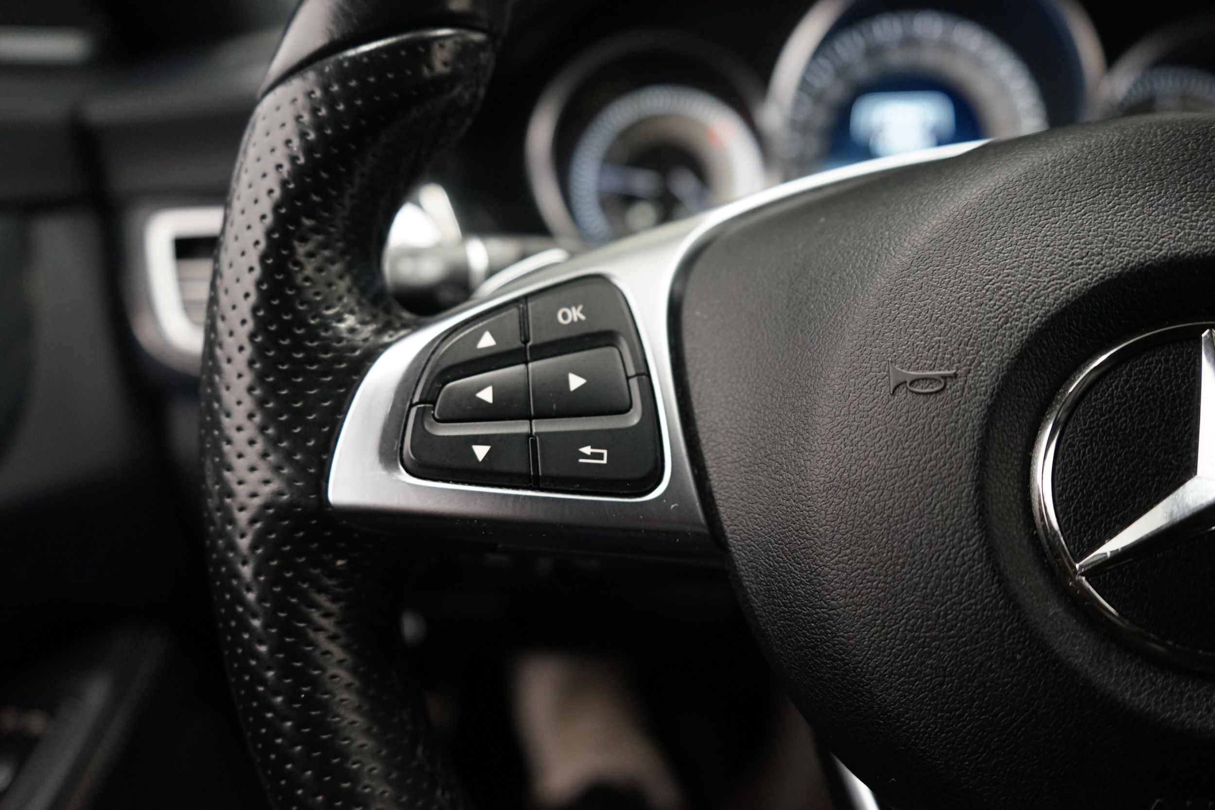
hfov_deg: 65.5
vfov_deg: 46.4
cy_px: 405
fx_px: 945
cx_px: 608
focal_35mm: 28
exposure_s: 1/60
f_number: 3.5
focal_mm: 28
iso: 2500
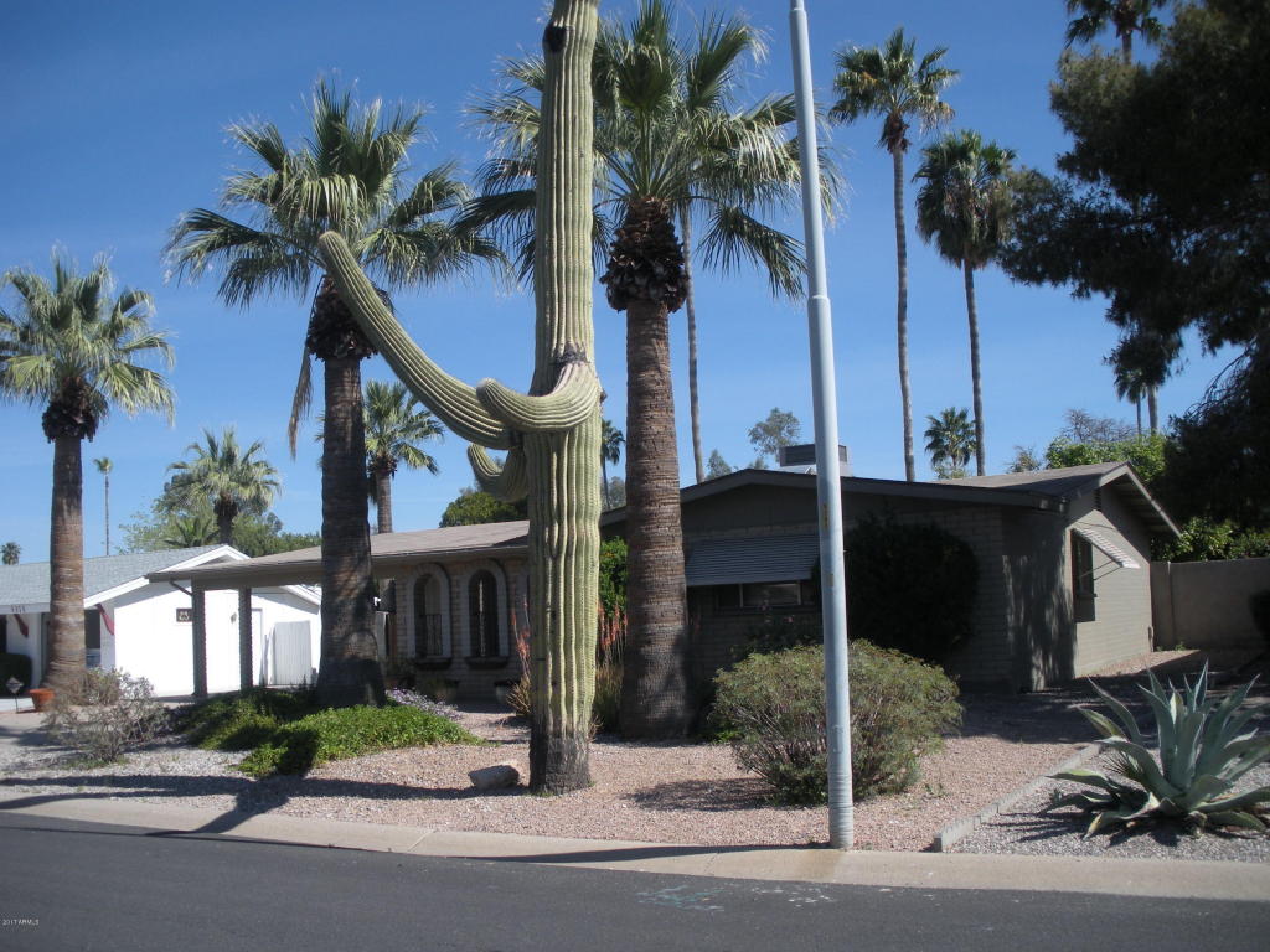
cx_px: 635
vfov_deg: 39.7
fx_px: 1321
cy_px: 476
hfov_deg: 51.4
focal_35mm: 36
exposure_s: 1/710
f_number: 3.5
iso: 64
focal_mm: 6.3
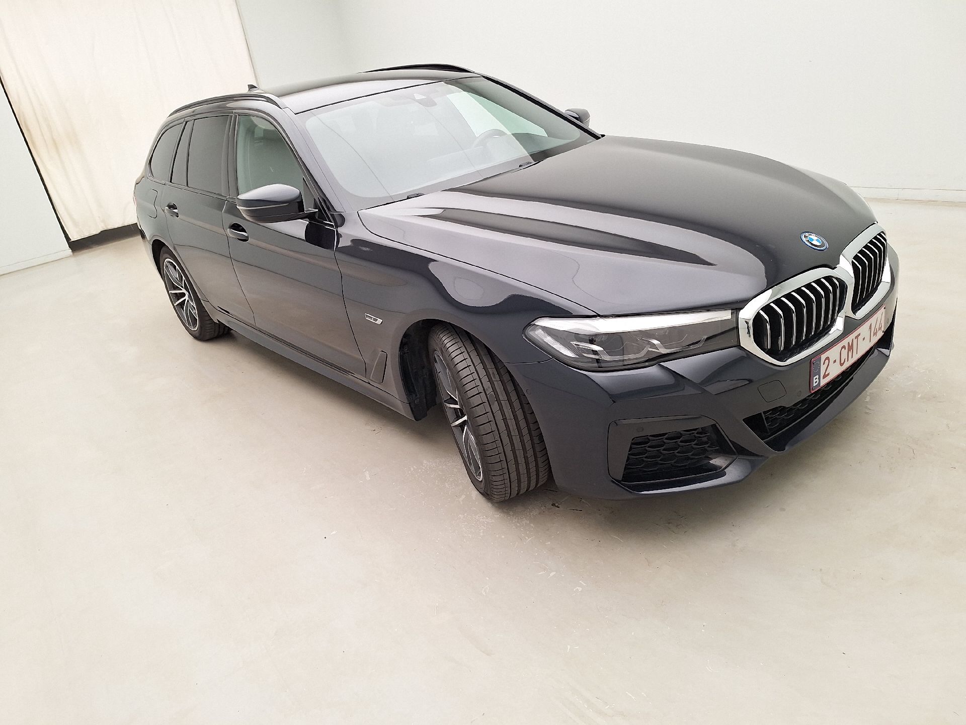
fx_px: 642
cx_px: 483
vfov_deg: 58.9
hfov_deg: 73.9
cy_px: 362
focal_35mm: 23
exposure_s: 1/100
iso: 64
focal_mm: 5.54
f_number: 1.8
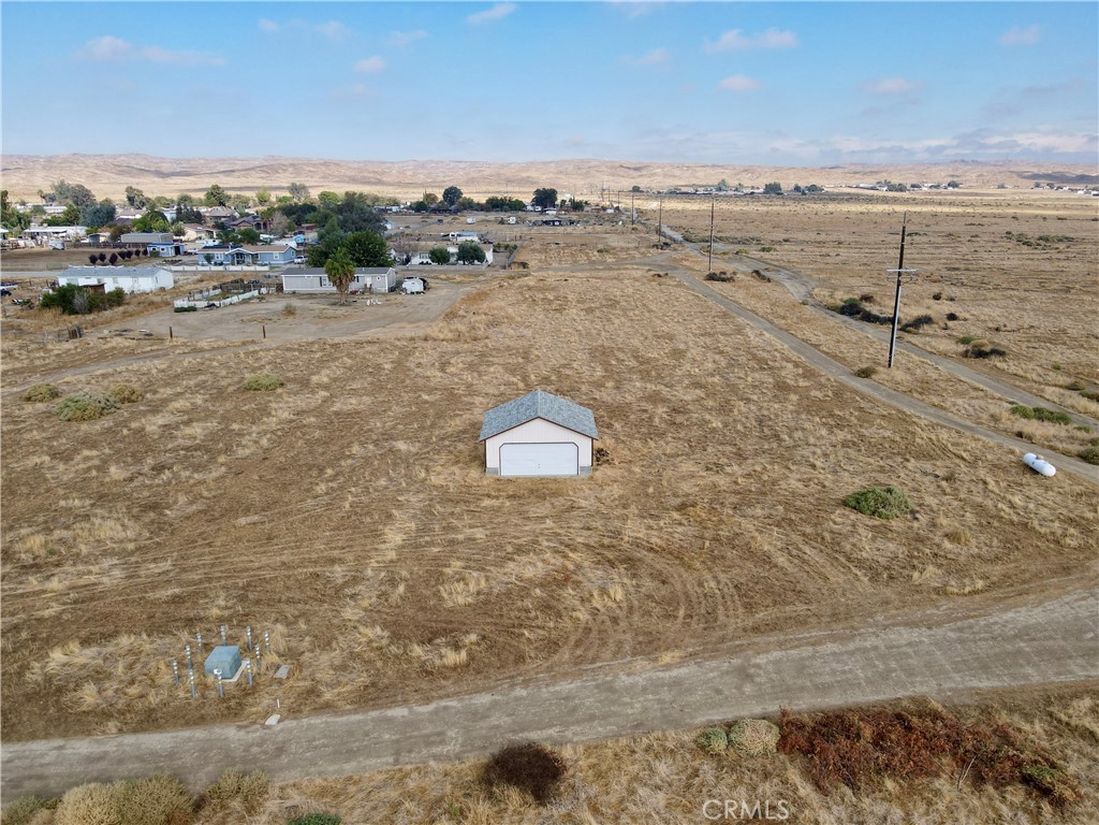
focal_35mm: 24
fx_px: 762
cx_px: 550
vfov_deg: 56.8
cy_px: 412
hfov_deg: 71.6
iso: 110
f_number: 2.8
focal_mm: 4.5
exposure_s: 1/160
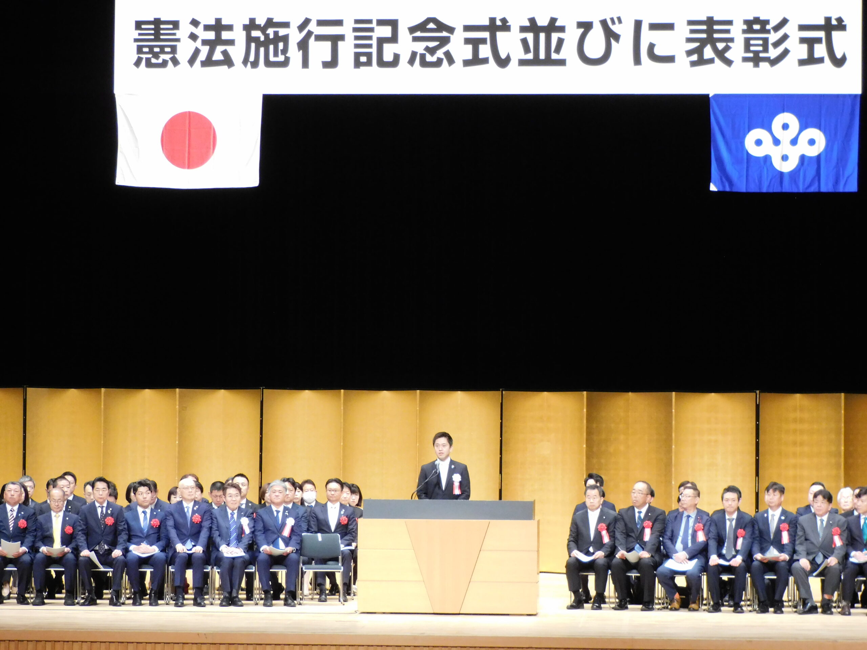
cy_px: 325
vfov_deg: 12.9
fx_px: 2880
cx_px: 434
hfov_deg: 17.1
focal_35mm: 115
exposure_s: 1/15
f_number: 5
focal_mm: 20.6
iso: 500
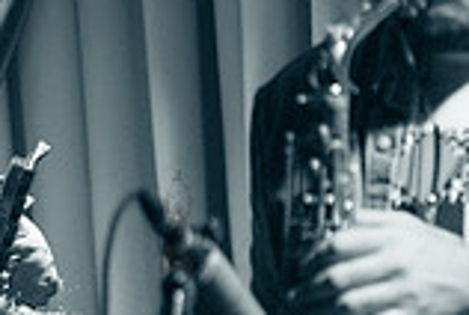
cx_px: -208
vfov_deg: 4.7
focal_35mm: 293
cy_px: 364
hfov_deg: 6.9
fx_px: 3824
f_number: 2.8
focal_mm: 80
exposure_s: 1/400
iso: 4000
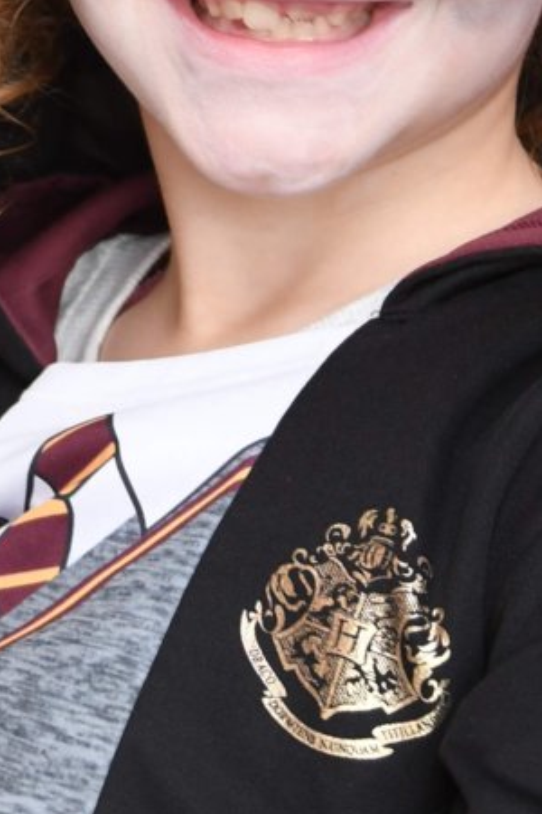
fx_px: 4313
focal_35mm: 191
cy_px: -351
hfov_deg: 7.1
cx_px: -73
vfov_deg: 10.5
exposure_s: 1/60
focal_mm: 28
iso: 500
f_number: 2.8
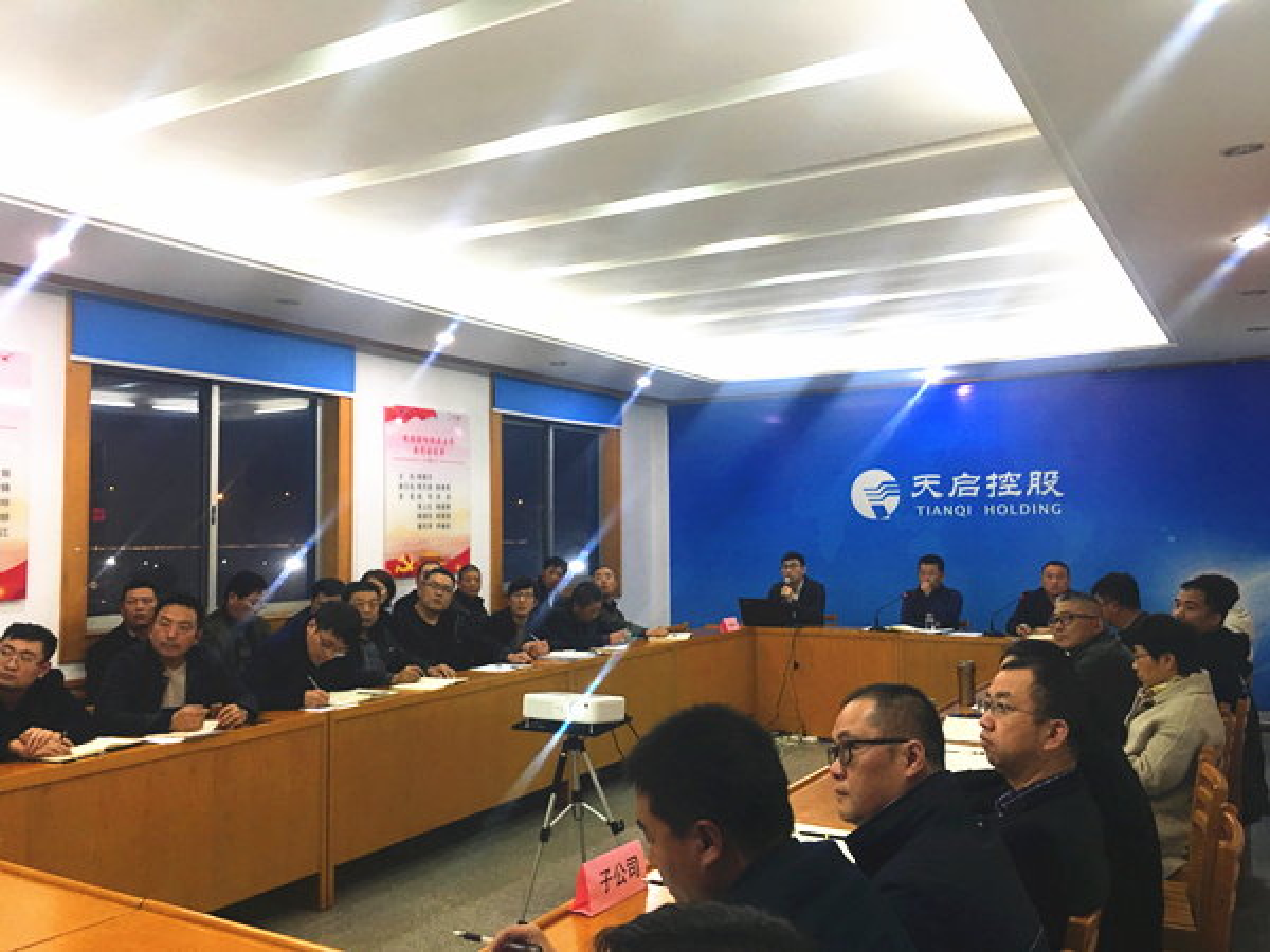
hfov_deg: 61.7
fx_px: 1064
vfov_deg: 48.2
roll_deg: +0.2
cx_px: 635
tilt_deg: +4.5
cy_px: 476
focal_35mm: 29
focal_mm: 4.15
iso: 50
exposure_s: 1/17
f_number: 2.2
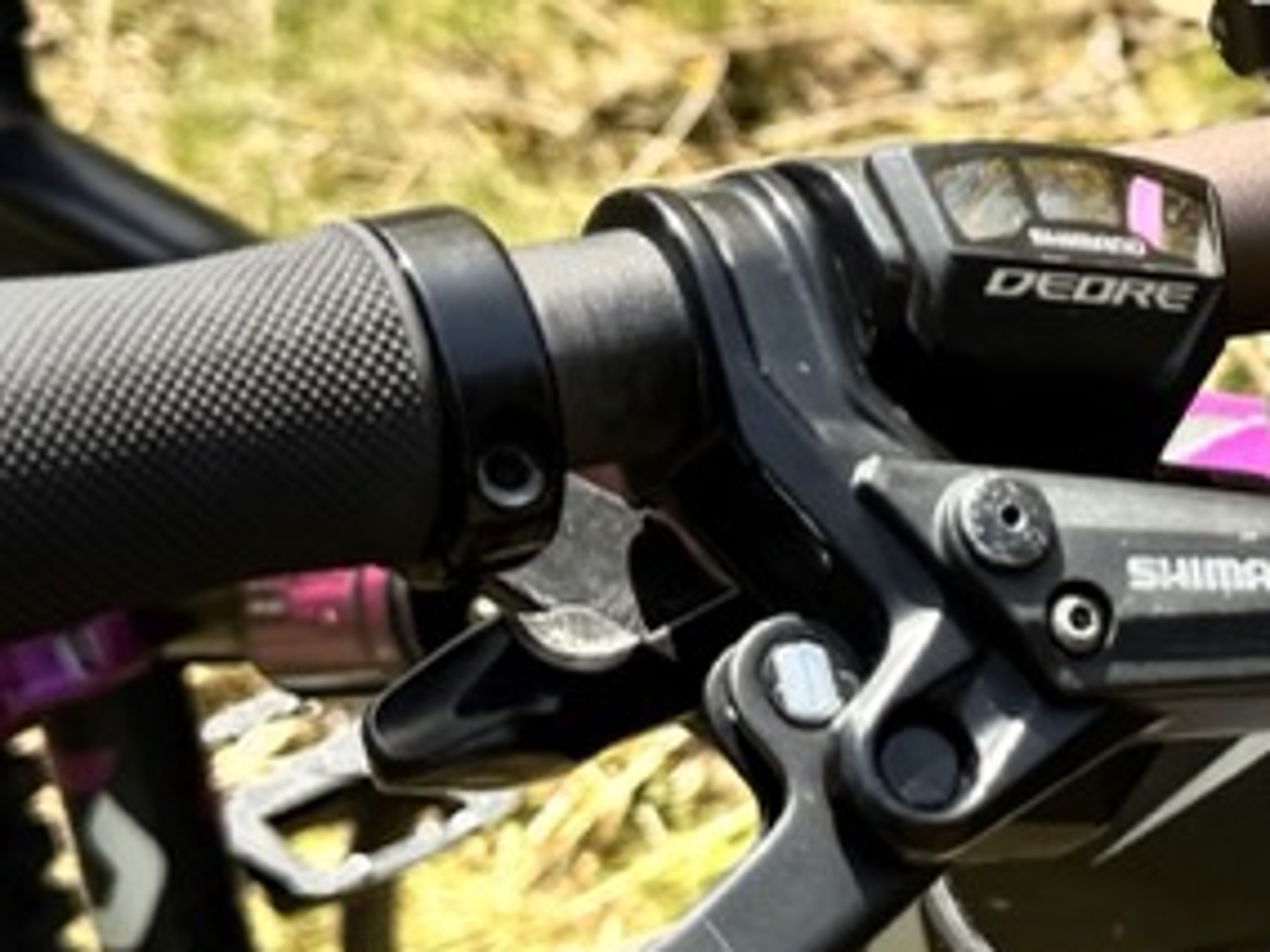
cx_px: 1413
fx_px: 3962
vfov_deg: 13.6
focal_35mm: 108
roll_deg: -6.4
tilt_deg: -35.1
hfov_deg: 17.6
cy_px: 197
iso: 80
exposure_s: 1/2331
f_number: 1.78
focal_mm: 6.76
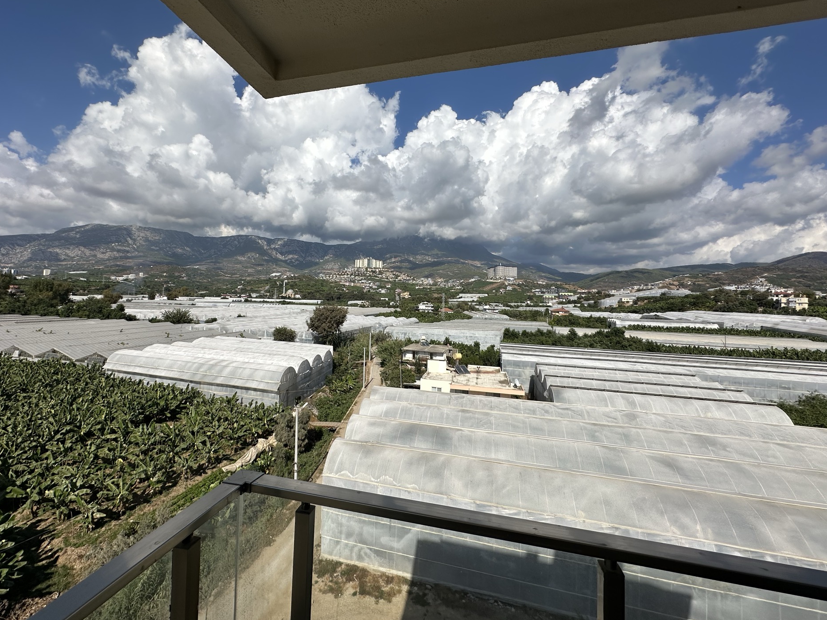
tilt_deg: +2.4
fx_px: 358
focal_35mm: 15
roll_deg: -0.9
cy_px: 291
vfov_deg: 81.6
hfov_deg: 98.0
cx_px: 387
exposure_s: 1/5051
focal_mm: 2.22
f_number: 2.2
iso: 50
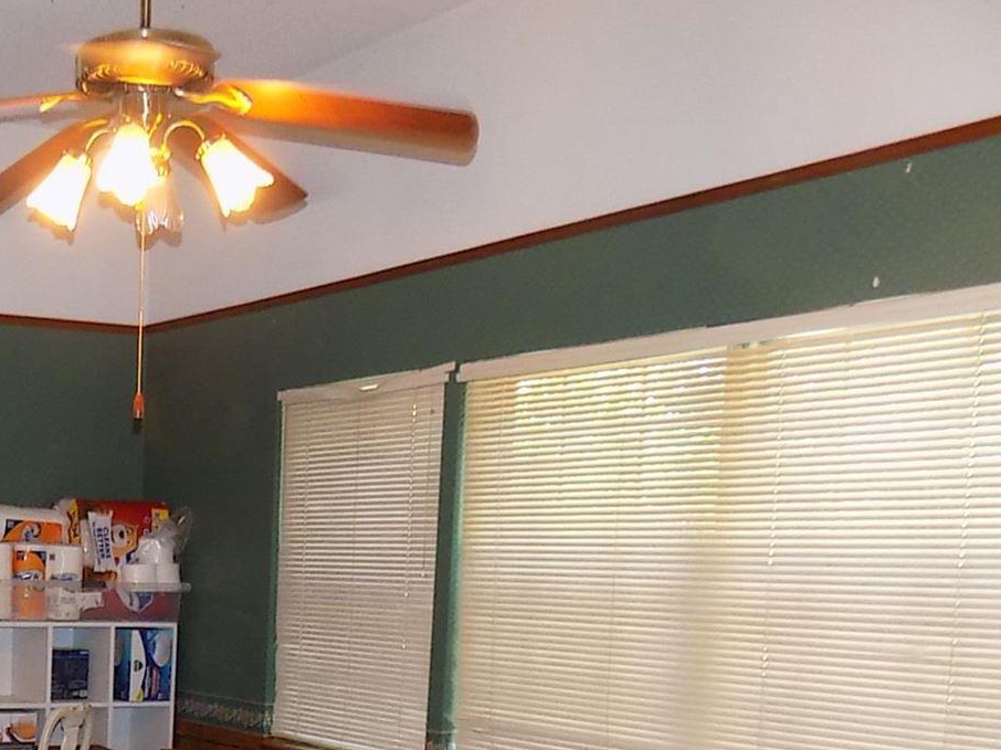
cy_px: 774
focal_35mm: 52
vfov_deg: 26.3
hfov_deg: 33.4
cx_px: -20
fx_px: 1503
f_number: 3.1
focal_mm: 4
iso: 250
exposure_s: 1/30
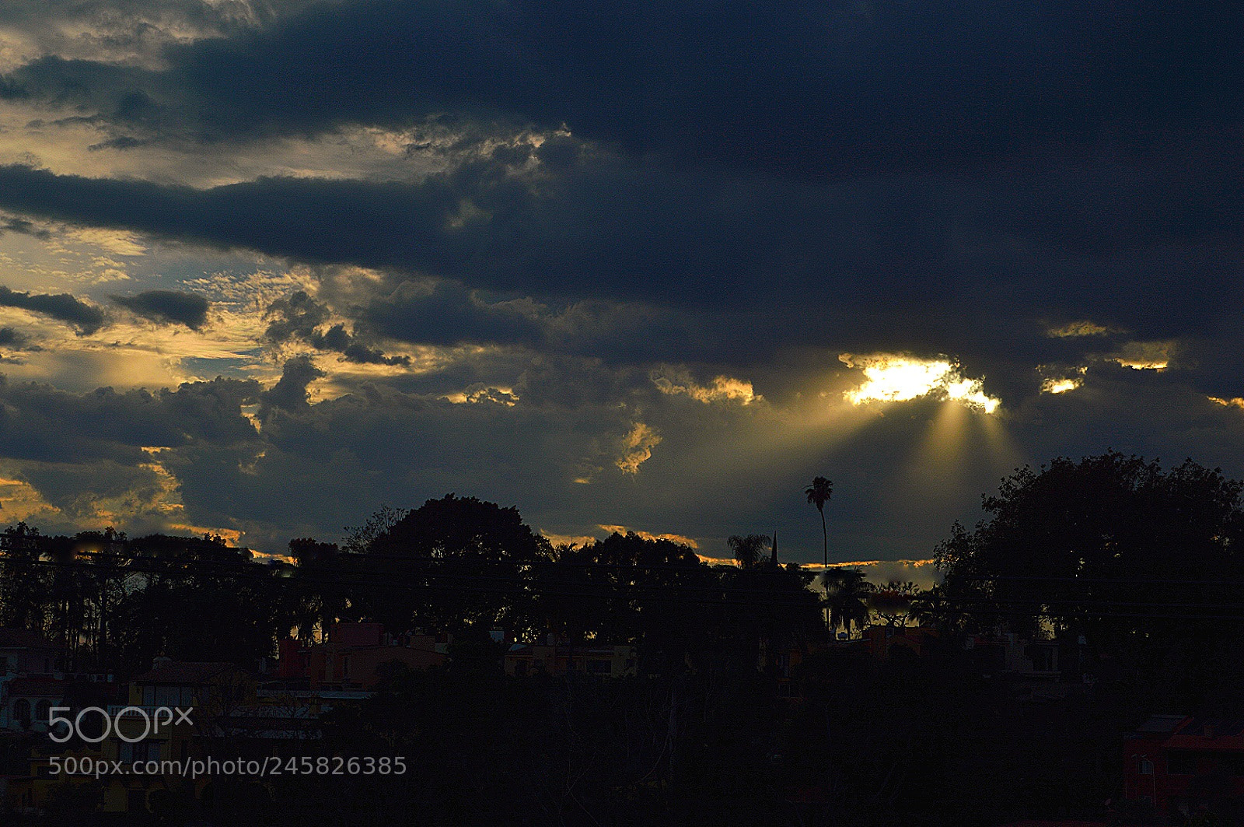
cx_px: 622
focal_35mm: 82
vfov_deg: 16.5
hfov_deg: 24.6
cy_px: 414
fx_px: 2848
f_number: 8
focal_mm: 55
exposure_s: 1/640
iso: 100
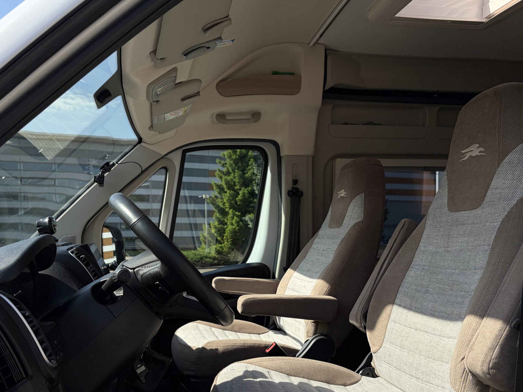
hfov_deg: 54.0
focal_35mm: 34
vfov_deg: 41.4
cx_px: 263
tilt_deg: -2.8
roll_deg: +0.3
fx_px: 514
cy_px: 253
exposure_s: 1/3623
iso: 50
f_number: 1.6
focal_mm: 5.96
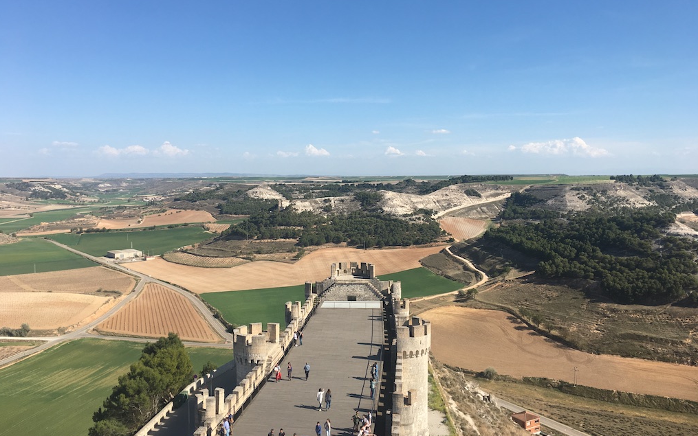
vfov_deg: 40.6
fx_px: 590
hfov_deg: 61.2
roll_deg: +0.7
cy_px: 191
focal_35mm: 31
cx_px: 349
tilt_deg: -0.7
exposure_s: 1/1374
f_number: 2.2
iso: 25
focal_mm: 4.15
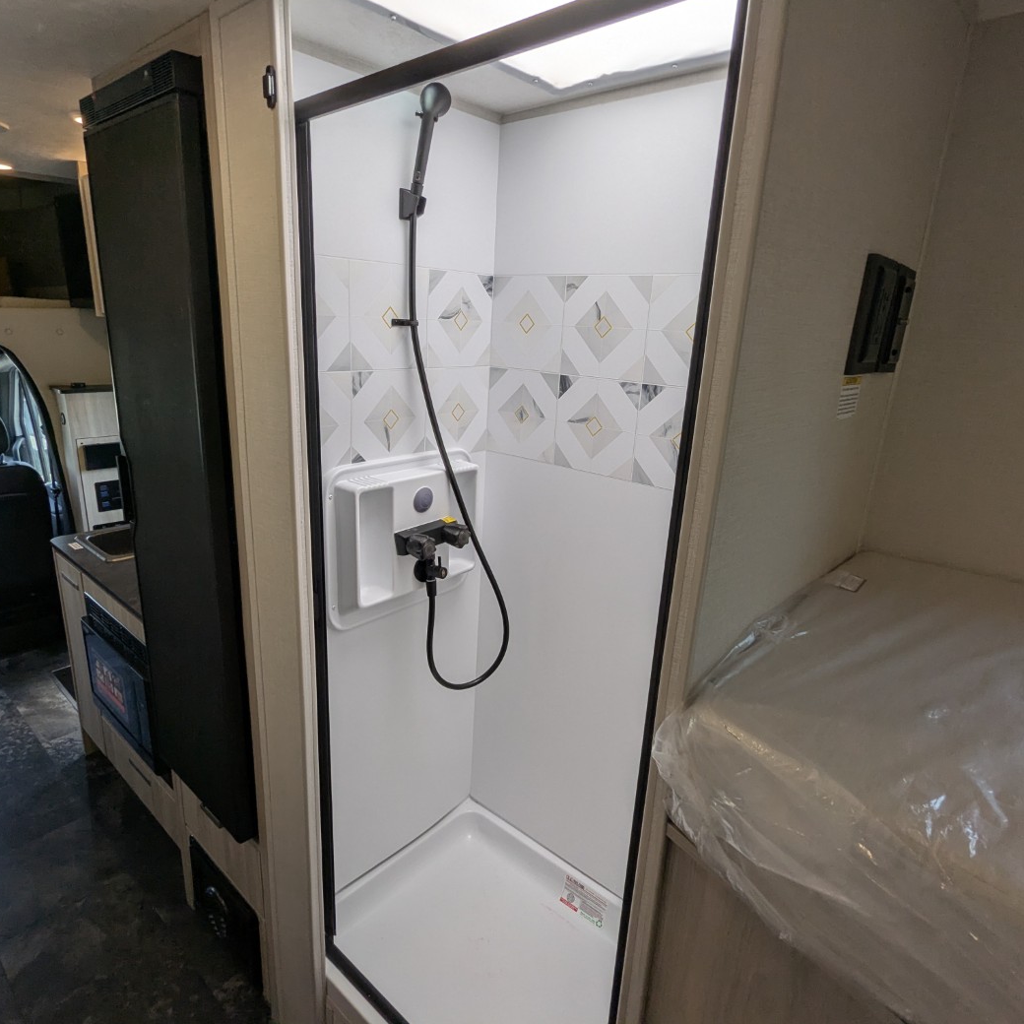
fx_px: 636
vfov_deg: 77.7
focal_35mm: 19
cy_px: 509
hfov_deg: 77.6
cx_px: 484
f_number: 2.2
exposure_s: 1/254
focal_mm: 2.35
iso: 36
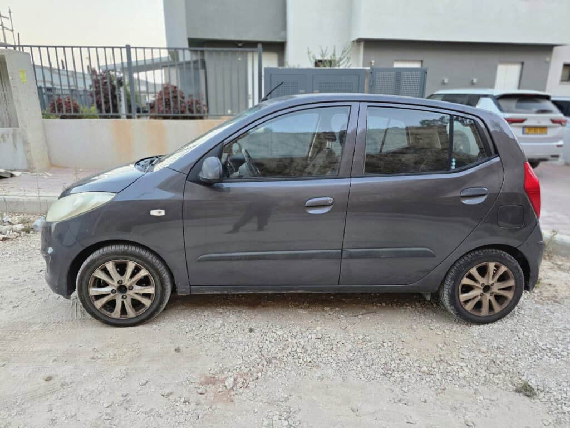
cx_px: 285
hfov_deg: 73.9
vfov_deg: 58.9
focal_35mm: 23
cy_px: 214
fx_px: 379
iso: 160
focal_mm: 6.3
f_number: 1.7
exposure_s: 1/100
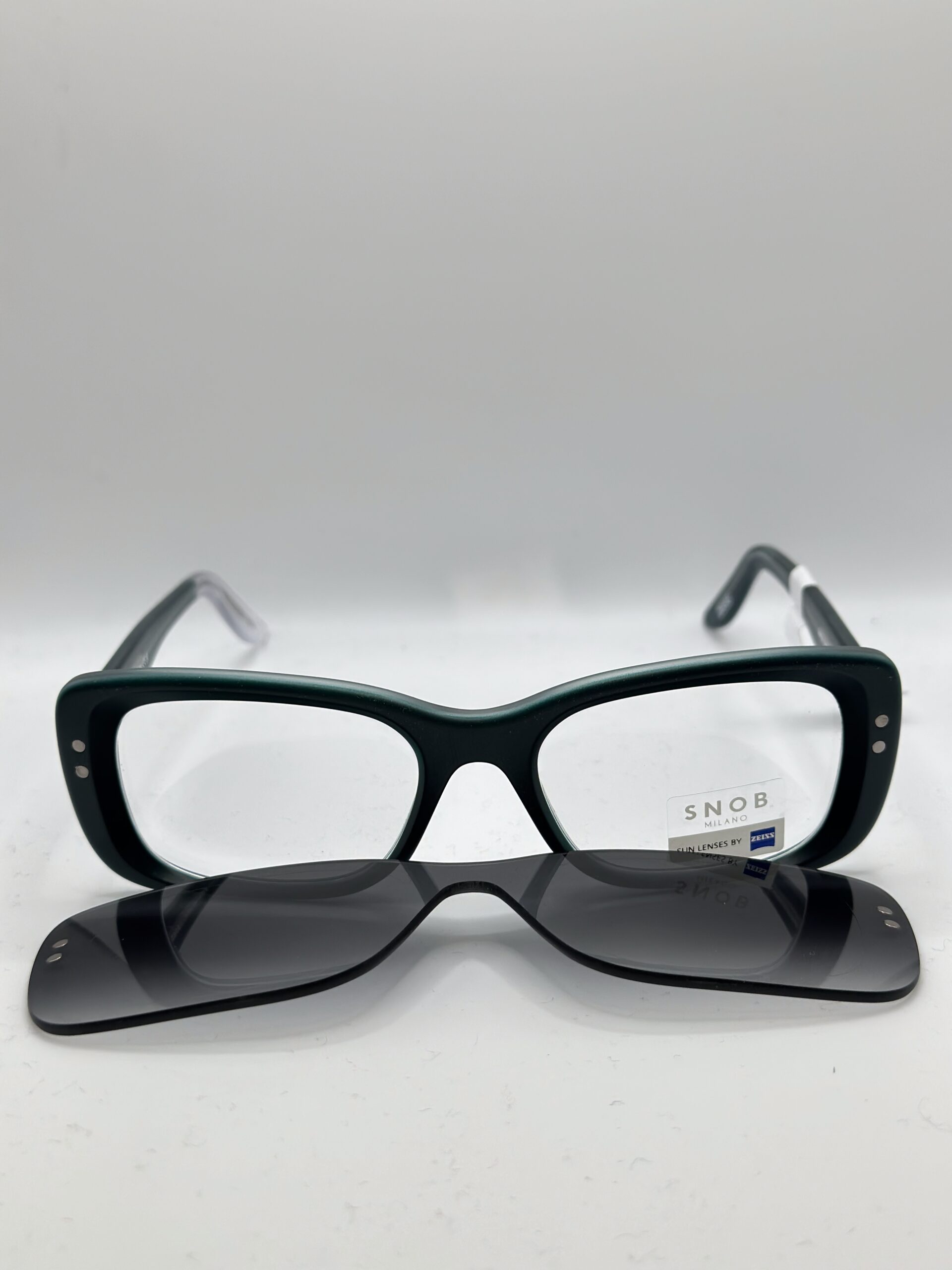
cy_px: 635
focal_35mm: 48
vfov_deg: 39.7
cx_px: 476
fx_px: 1760
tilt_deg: -31.7
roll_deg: +0.0
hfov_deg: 30.3
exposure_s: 1/577
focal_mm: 6.86
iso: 80
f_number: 1.78
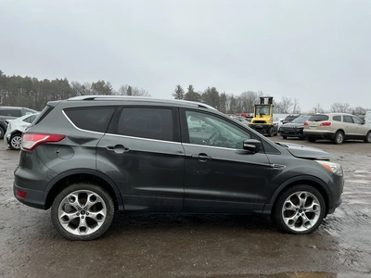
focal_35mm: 28
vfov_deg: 49.7
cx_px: 186
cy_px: 139
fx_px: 300
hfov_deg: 63.4
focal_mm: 3
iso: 25
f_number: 1.8
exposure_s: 1/469
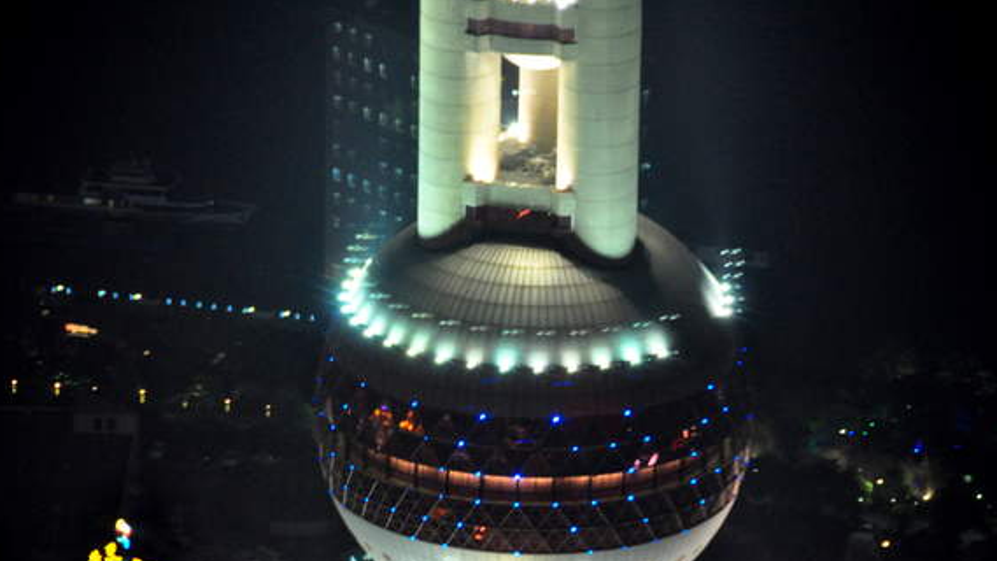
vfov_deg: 3.4
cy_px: 369
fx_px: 9332
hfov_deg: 6.1
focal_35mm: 353
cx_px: 536
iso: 2000
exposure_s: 1/15
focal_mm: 200
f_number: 5.6
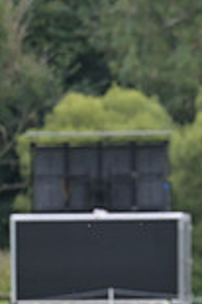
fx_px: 6318
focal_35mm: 749
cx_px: 563
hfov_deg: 1.8
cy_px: 146
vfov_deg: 2.8
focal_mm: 200
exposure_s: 1/1250
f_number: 5.6
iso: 1250
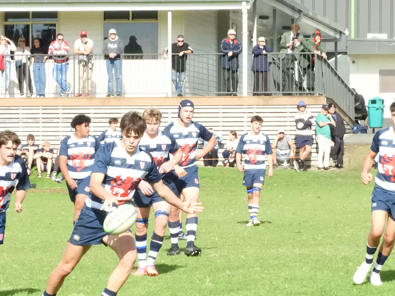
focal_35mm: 273
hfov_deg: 7.3
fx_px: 3115
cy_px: 199
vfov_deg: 5.4
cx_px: 162
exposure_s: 1/2500
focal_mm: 35.8
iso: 1600
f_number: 7.6
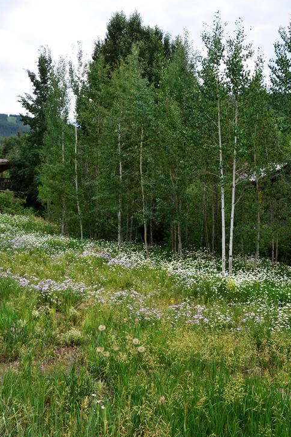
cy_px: 222
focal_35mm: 41
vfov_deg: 47.4
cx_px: 148
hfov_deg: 32.6
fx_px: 497
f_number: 10
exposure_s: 1/80
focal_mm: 26
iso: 200
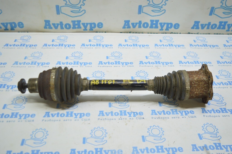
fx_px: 232
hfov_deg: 53.2
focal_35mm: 36
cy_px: 77
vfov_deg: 36.8
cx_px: 116
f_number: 4
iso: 400
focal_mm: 24
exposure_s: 1/60
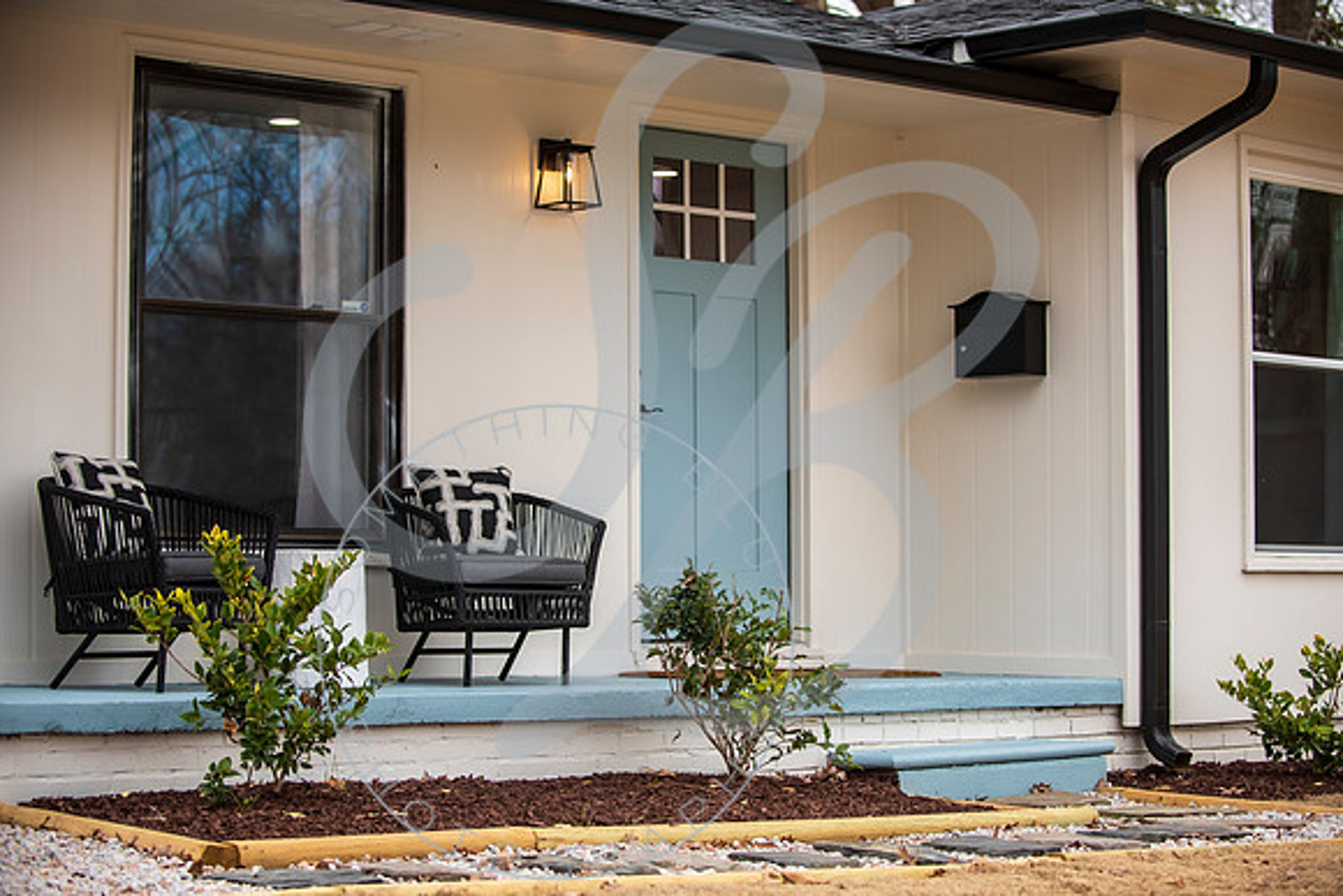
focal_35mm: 82
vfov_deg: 16.6
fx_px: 3076
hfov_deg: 24.6
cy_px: 447
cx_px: 693
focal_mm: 78
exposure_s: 1/640
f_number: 2.8
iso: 200
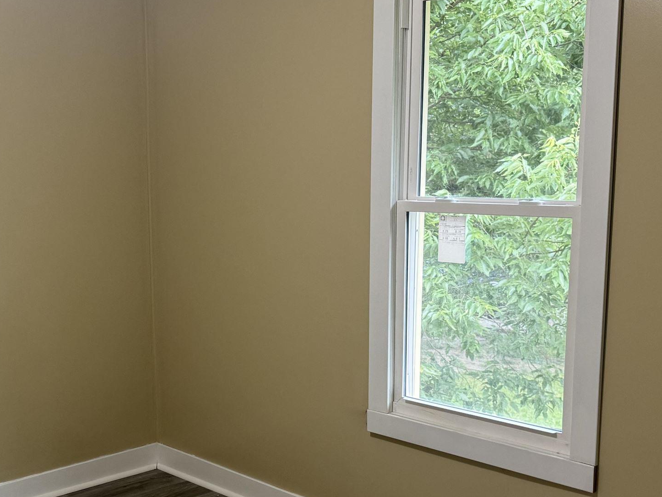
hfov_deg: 36.9
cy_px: 332
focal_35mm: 51
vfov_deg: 28.4
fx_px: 975
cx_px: 192
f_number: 1.78
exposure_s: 1/60
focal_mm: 6.76
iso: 200
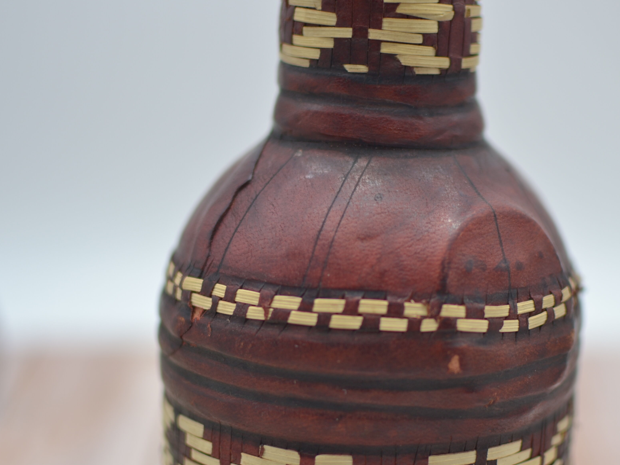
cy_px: 280
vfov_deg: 19.7
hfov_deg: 26.0
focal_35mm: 75
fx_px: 1338
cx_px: 370
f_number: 1.8
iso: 100
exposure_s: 1/400
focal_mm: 35
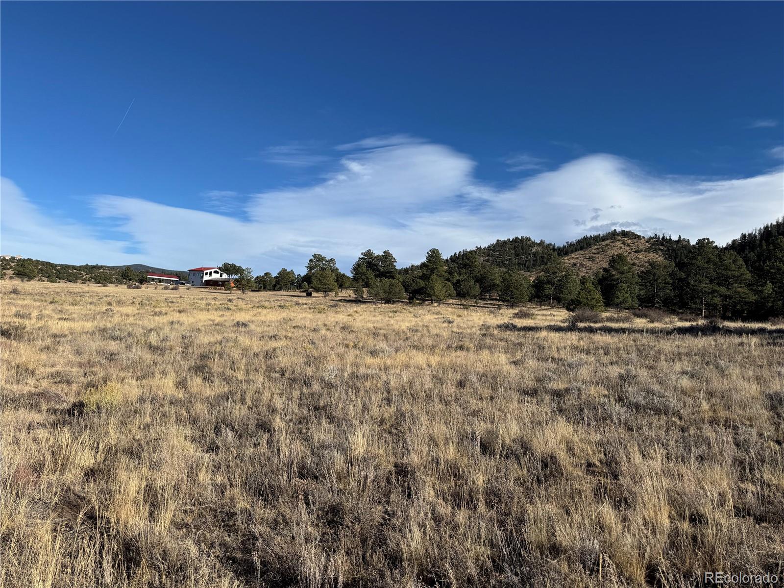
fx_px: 544
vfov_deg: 56.8
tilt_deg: +2.8
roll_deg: -6.8
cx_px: 392
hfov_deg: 71.6
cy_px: 294
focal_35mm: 24
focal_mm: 6.76
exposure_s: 1/6410
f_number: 1.78
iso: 80
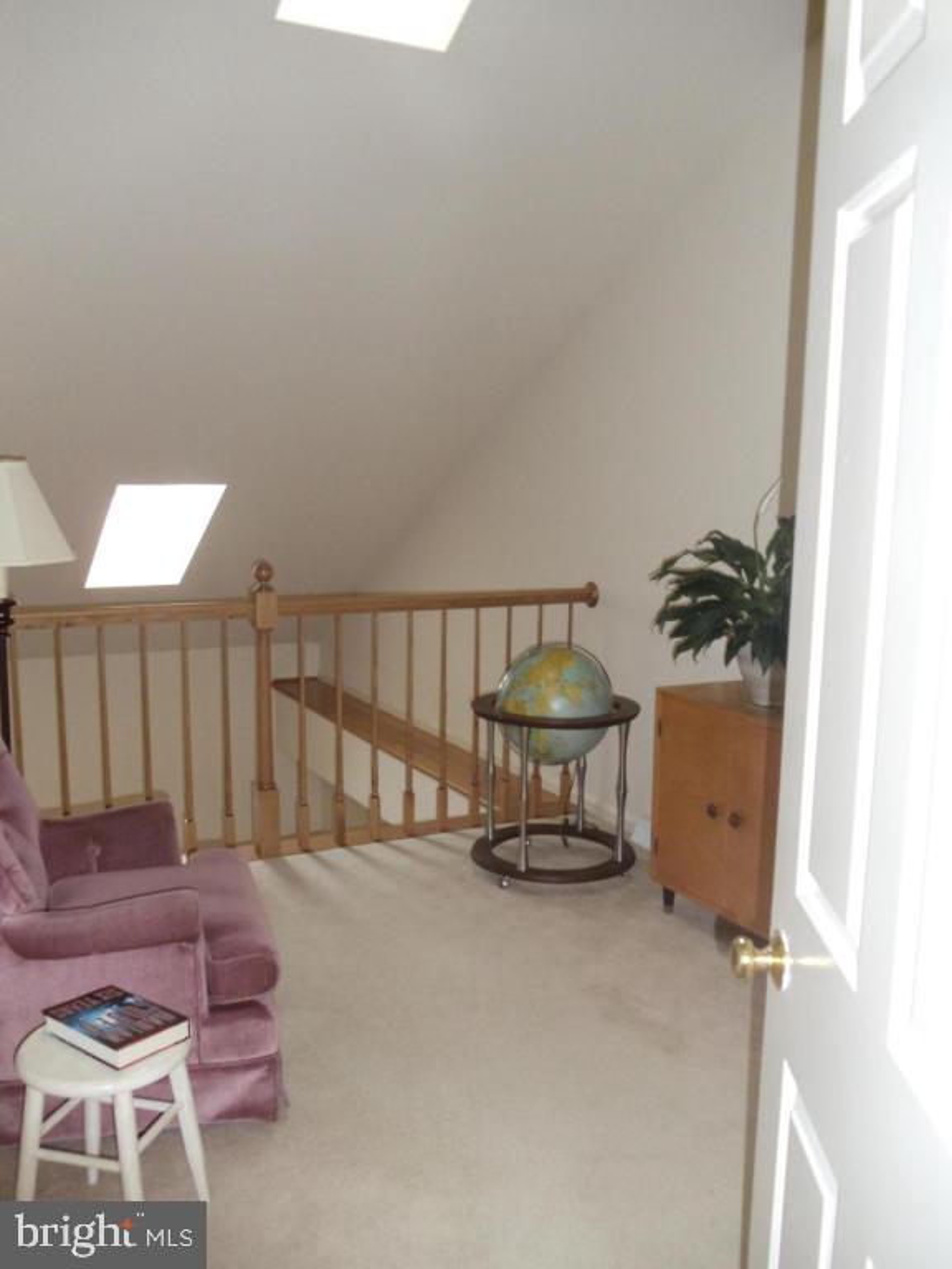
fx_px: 1613
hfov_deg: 32.9
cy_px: 634
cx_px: 476
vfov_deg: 42.9
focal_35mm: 44
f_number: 3.5
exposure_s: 1/30
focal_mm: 6
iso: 400
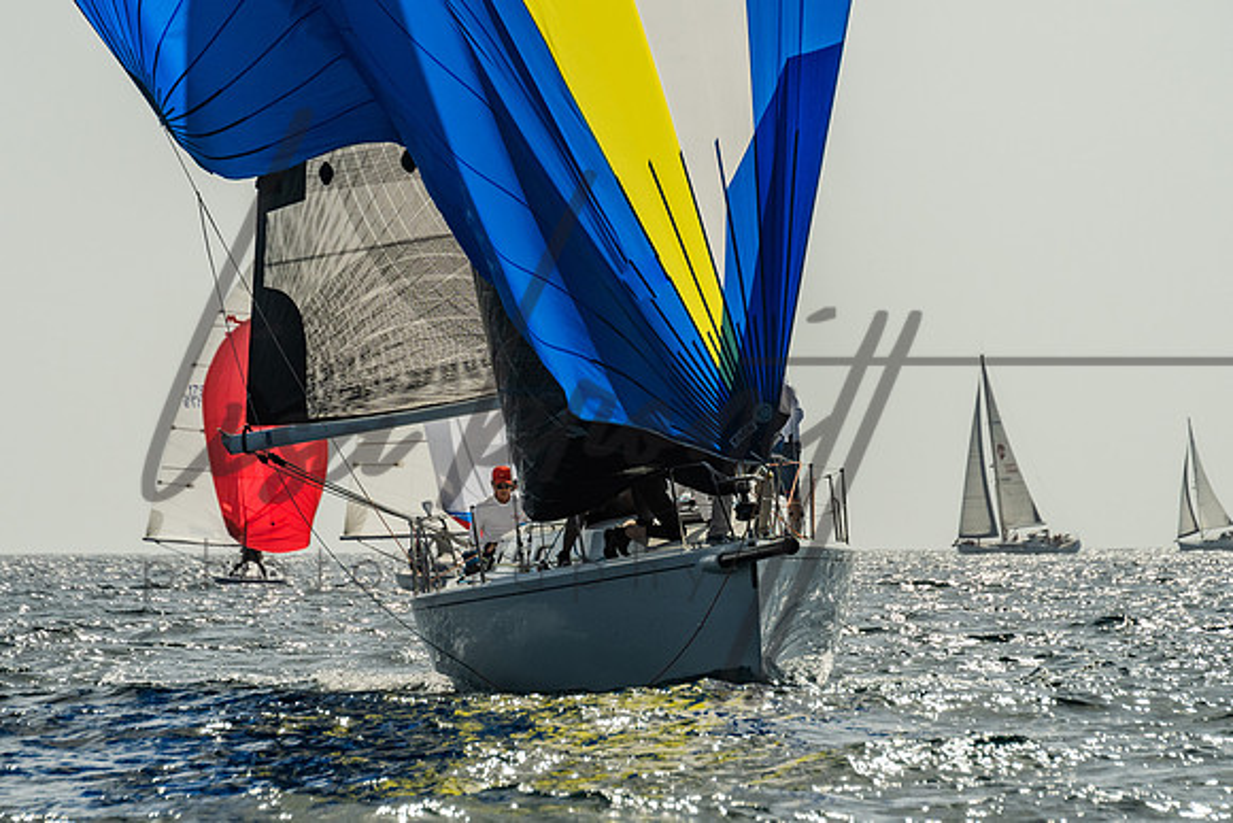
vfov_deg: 4.9
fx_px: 9597
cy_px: 483
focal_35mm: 280
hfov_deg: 7.4
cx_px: 538
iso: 320
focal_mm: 165
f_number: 6.3
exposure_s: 1/2000
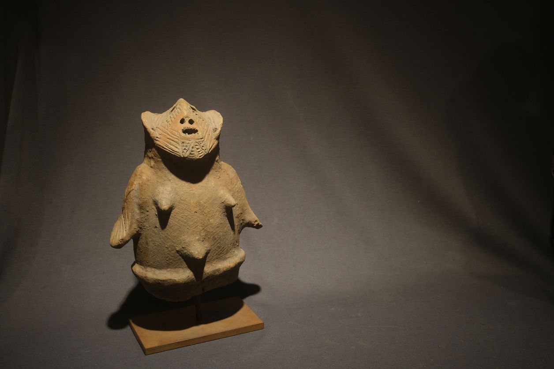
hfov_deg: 47.4
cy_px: 184
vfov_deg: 32.6
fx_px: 631
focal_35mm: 41
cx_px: 277
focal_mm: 27
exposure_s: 1/40
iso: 800
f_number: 5.6
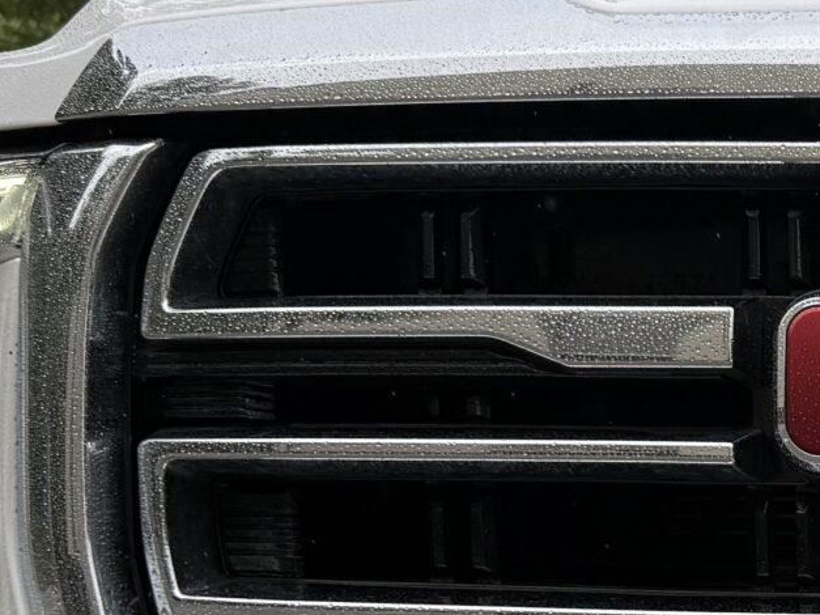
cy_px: 661
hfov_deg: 17.6
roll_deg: +0.3
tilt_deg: -3.4
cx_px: 1287
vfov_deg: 14.8
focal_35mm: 98
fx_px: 2321
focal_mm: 6.76
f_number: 1.78
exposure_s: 1/813
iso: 80
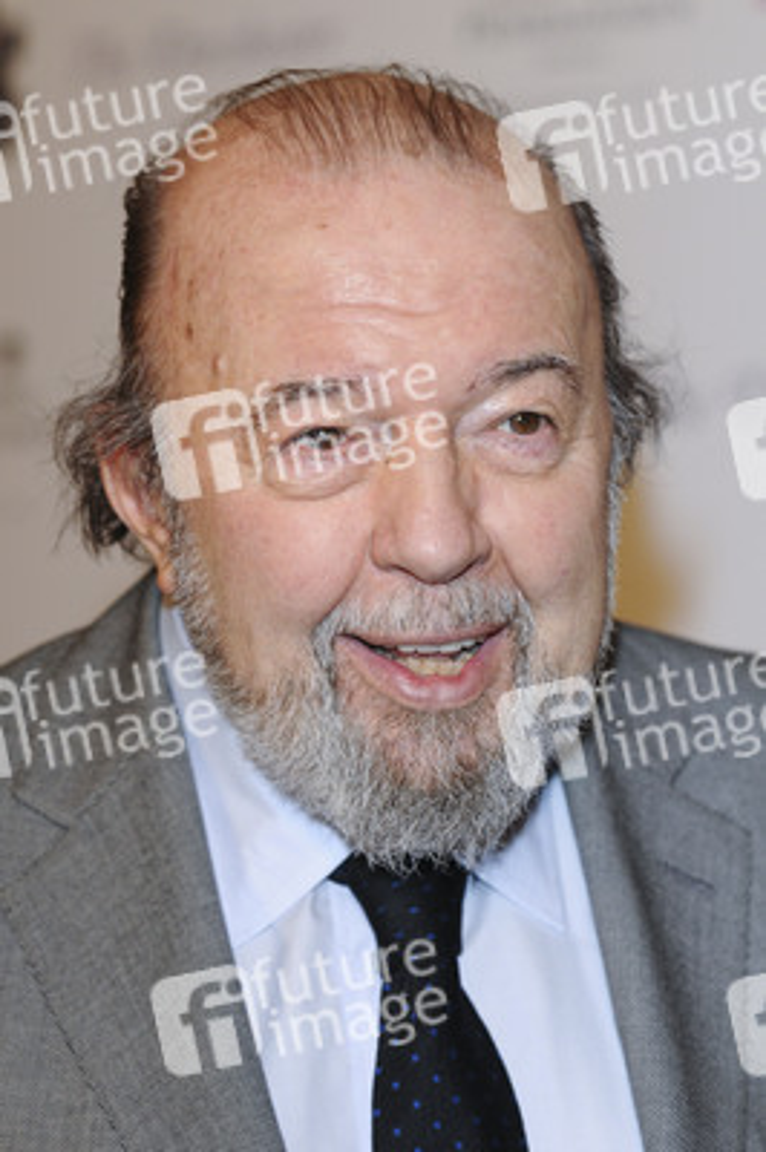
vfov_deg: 17.1
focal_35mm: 120
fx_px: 3836
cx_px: 383
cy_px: 576
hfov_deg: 11.4
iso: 640
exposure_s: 1/160
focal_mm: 80
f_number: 4.5
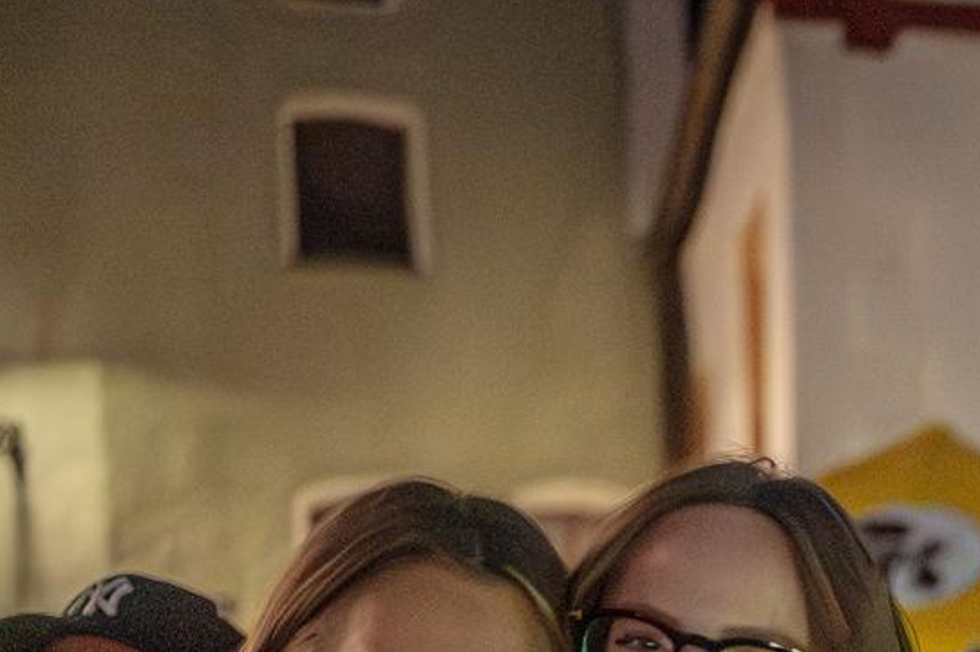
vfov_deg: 10.5
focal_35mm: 124
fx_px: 3374
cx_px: 1624
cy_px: 1132
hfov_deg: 14.9
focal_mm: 35
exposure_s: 1/160
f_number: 2
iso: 25600
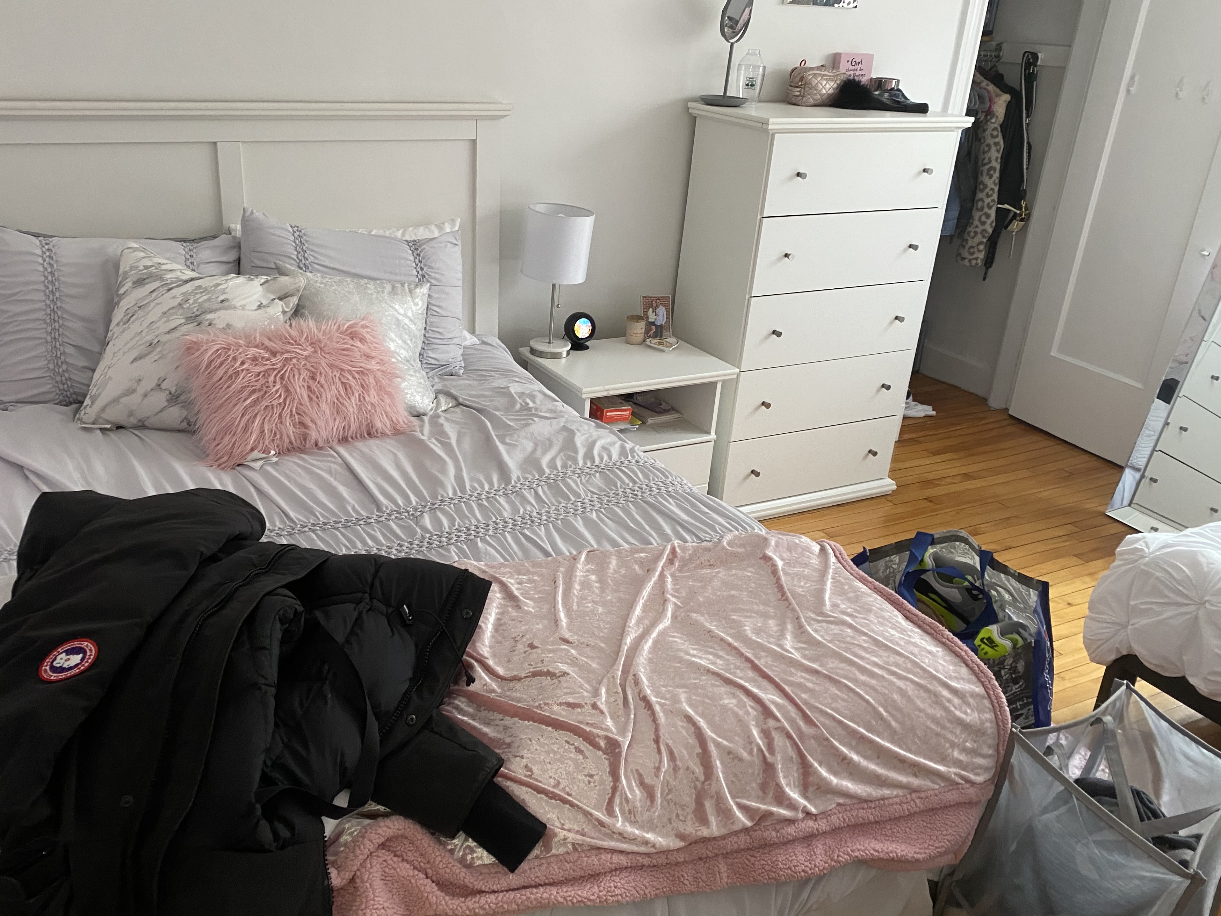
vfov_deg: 46.8
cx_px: 523
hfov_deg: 59.7
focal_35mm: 30
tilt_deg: -22.0
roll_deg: -3.8
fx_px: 1058
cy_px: 426
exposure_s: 1/60
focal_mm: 4.25
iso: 250
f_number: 1.8
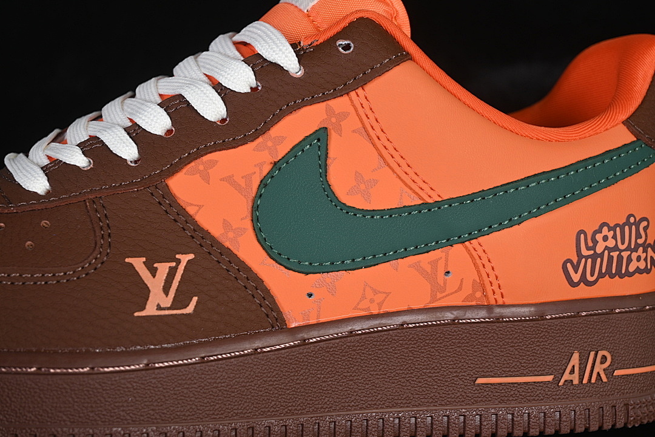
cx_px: 328
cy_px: 218
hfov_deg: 27.0
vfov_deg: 18.2
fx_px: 1364
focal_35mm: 75
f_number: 6.3
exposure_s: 1/60
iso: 160
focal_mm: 50
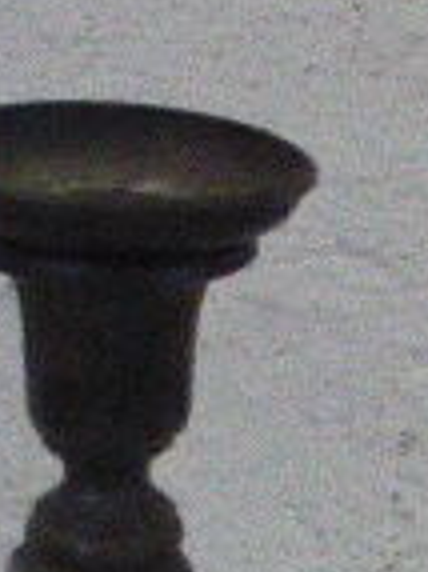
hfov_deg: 5.4
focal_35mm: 273
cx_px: 208
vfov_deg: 7.0
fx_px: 4507
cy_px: 1164
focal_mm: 10.3
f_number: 4.7
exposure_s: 1/160
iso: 1600
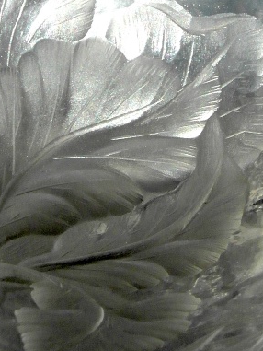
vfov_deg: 14.9
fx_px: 1306
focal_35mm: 129
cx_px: 126
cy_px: -23
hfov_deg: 11.5
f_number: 5.8
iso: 80
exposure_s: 1/250
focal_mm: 6.8
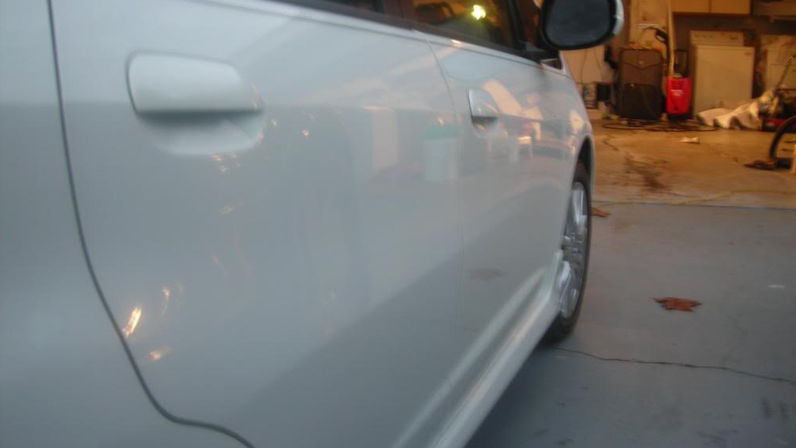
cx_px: 401
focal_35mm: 42
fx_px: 887
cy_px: 181
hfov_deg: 48.3
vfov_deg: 28.3
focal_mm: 6.3
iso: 50
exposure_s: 1/5.4
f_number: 3.2
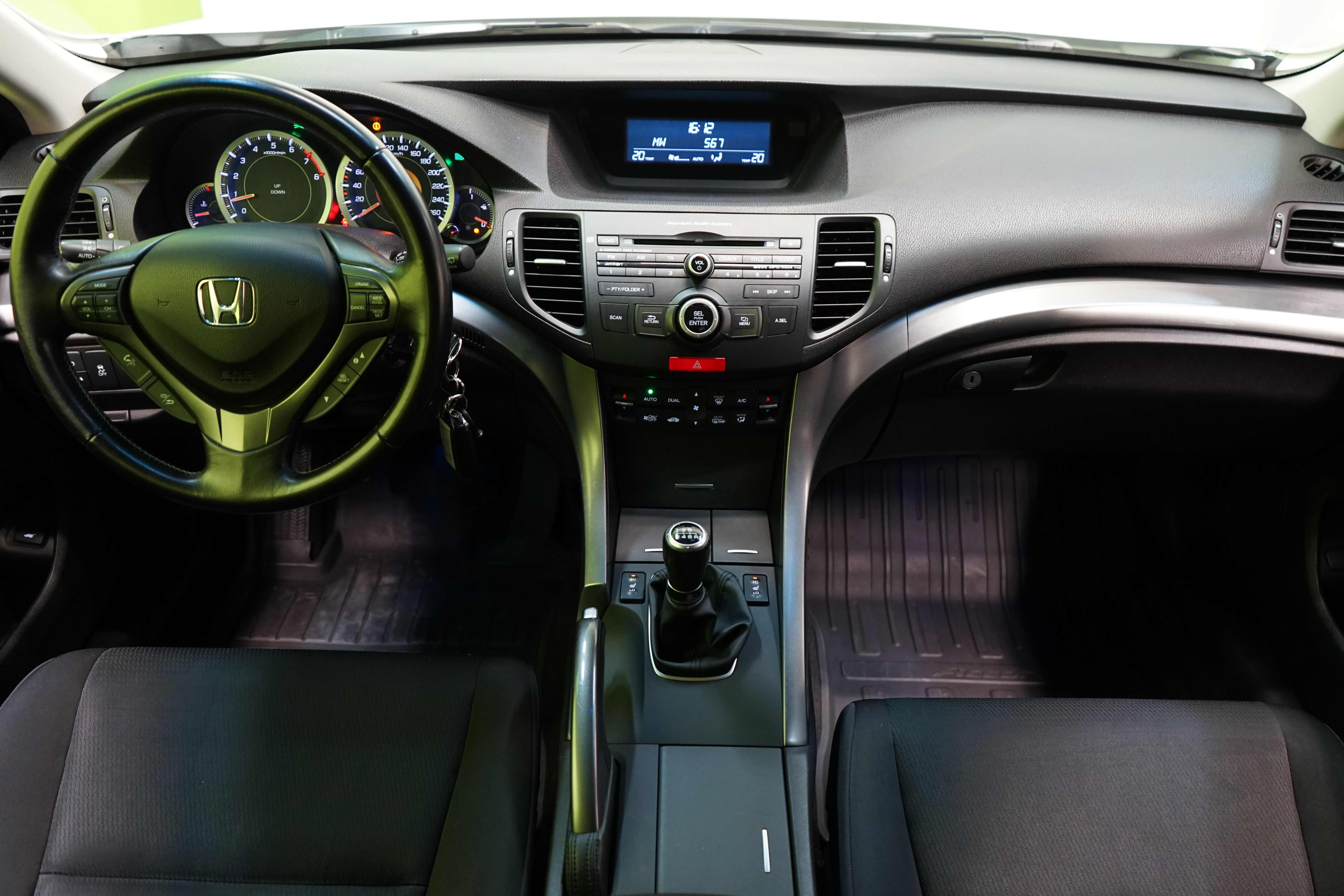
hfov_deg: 65.5
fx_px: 1045
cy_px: 448
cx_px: 672
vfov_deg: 46.4
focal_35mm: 28
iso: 1250
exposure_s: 1/30
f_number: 3.5
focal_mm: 28
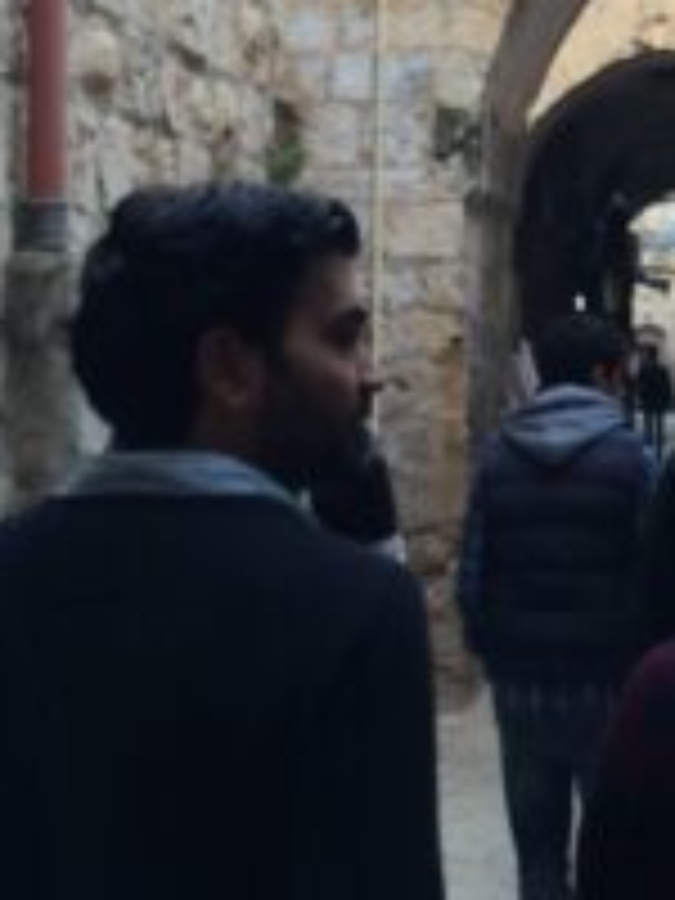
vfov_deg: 24.1
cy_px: 191
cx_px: 824
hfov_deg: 17.5
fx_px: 2080
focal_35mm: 80
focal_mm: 4.12
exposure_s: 1/40
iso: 50
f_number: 2.2
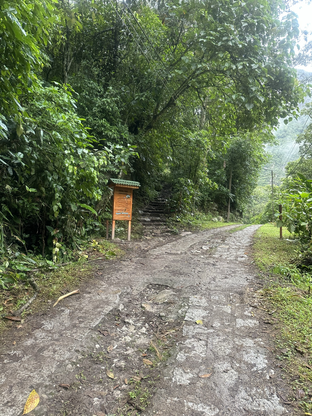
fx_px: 288
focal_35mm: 24
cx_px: 156
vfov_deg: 71.6
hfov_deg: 56.8
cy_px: 208
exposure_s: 1/121
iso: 160
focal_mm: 6.86
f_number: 1.78
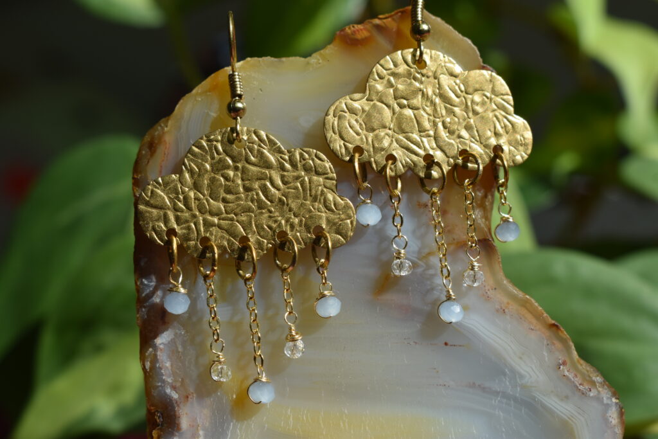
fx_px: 1152
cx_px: 329
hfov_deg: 31.9
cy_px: 220
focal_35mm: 63
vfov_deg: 21.6
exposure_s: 1/320
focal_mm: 42
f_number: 8
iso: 100
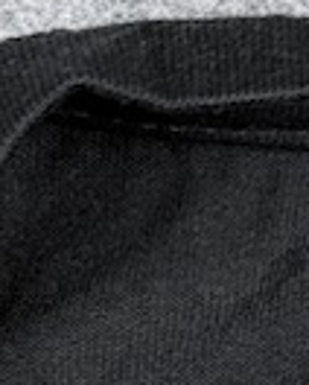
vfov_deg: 8.4
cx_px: 394
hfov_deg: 6.8
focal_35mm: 227
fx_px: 2589
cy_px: 405
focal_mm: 6.76
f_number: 1.78
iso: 50
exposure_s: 1/50
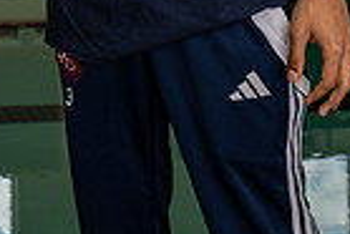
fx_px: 1635
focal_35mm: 168
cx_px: 55
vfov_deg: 7.7
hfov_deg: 12.2
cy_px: -317
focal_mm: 52
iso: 640
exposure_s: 1/250
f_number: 7.1
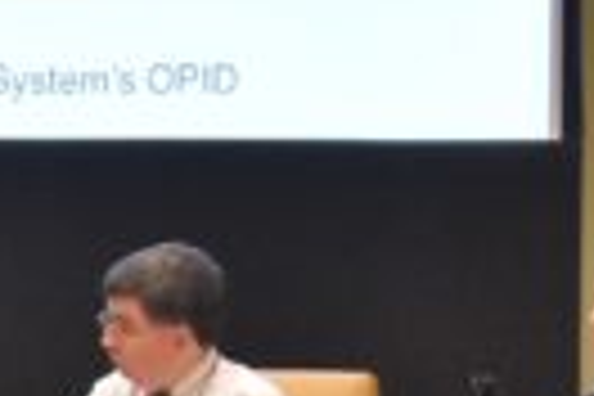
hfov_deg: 4.2
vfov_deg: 2.8
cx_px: -198
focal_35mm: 488
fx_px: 8051
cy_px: 475
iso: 800
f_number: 4.5
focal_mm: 42
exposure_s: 1/80
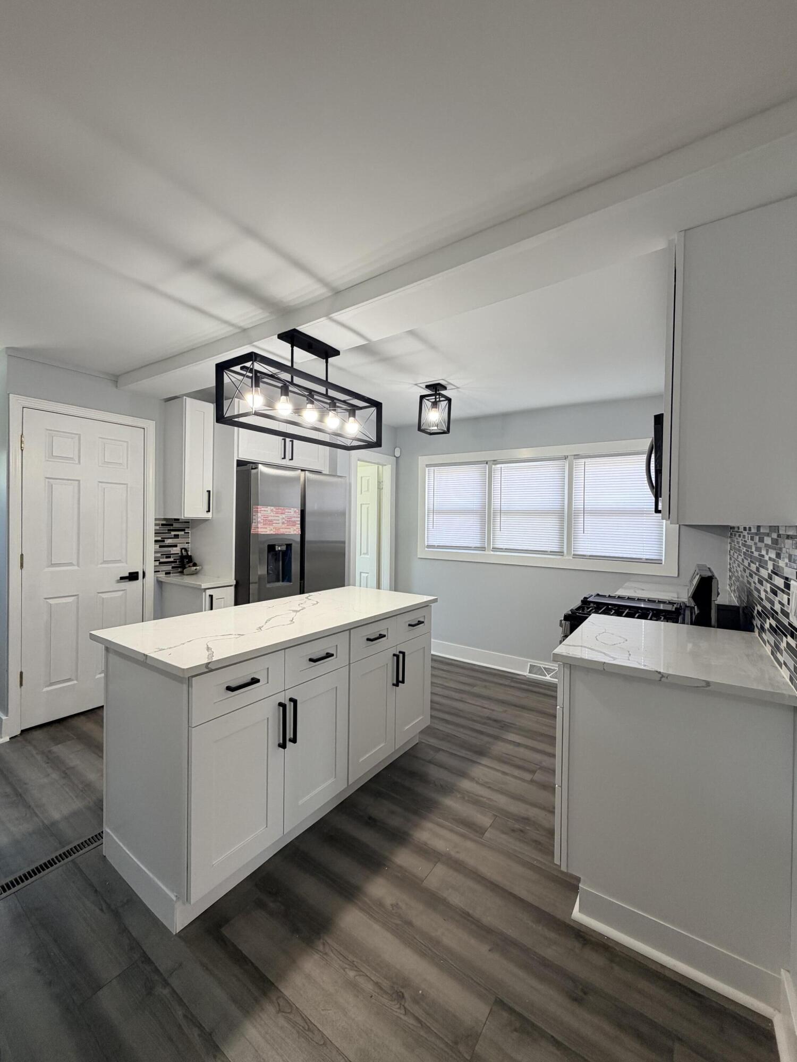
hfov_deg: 85.7
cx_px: 398
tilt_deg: -0.8
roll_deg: -0.9
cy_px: 531
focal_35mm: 14
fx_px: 430
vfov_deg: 102.1
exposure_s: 1/120
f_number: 2.2
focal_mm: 2.22
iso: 125
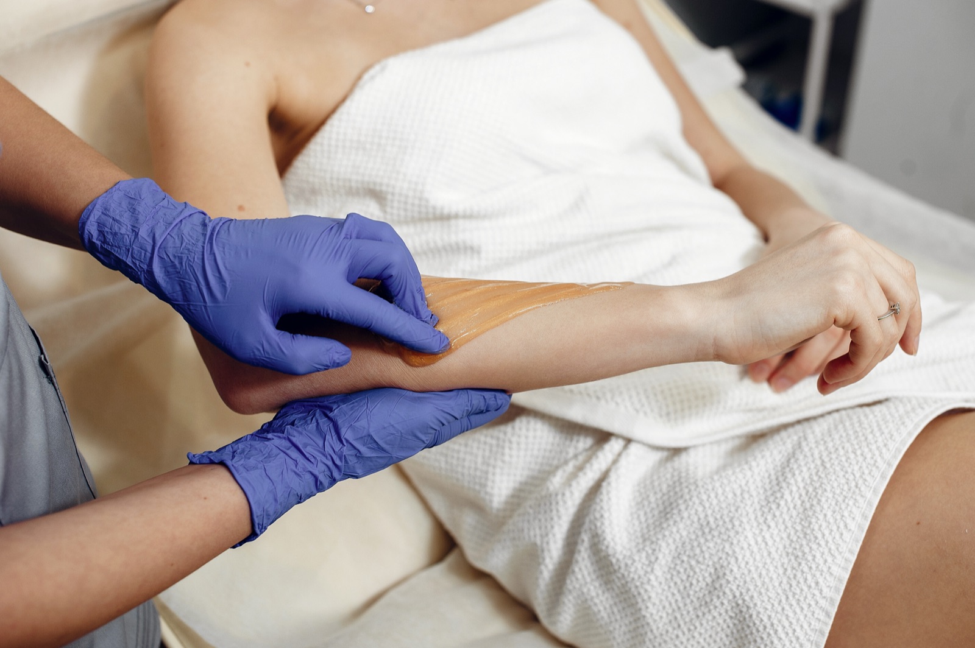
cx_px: 488
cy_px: 324
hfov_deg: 39.6
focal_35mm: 50
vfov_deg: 26.9
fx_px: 1353
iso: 320
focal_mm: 50
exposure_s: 1/125
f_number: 4
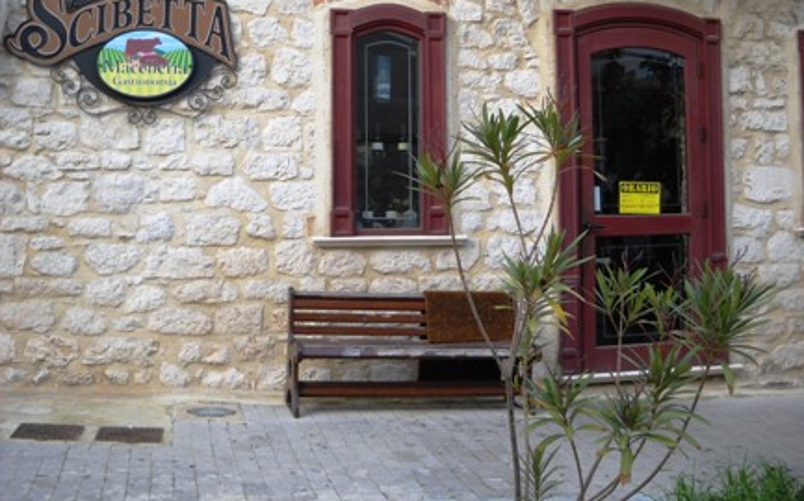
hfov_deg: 44.4
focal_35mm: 45
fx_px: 985
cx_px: 407
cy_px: 206
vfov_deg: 28.5
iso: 124
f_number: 3.1
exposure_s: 1/60
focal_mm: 6.72
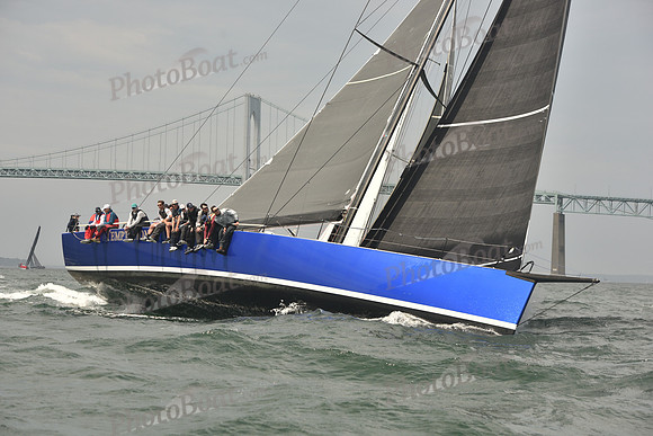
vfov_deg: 14.4
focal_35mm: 95
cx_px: 326
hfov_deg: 21.5
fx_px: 1724
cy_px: 218
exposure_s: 1/640
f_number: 5.6
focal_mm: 95
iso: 250
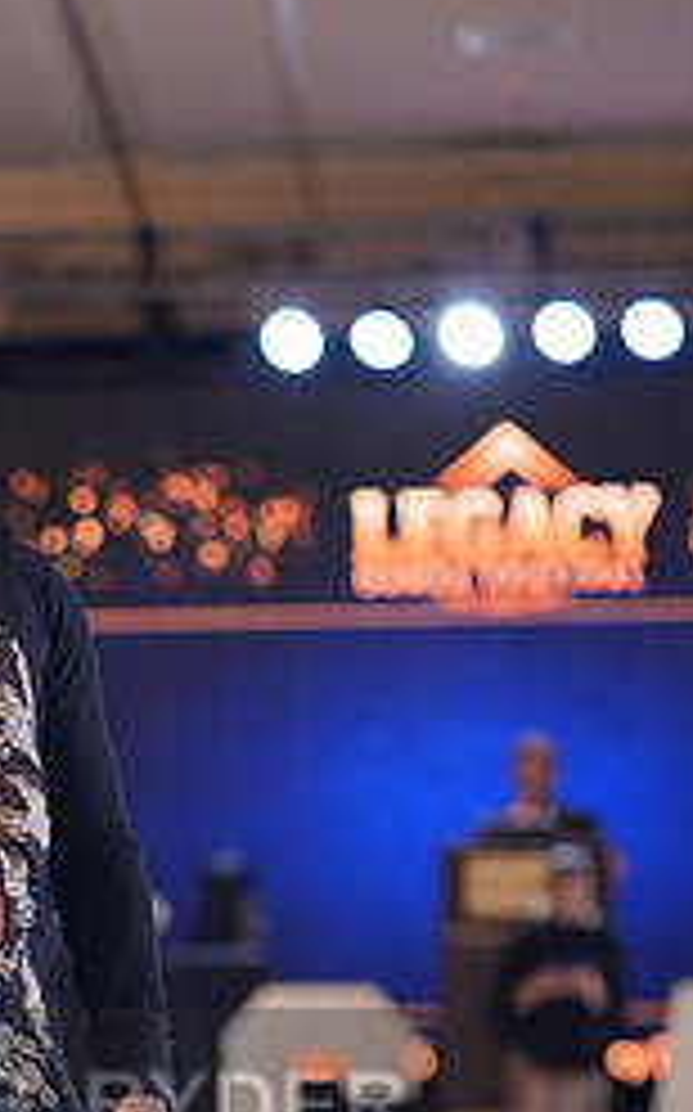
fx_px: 4934
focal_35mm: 163
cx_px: -142
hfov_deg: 8.0
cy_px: 1162
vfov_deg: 12.7
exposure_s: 1/500
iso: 1250
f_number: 2
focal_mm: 68
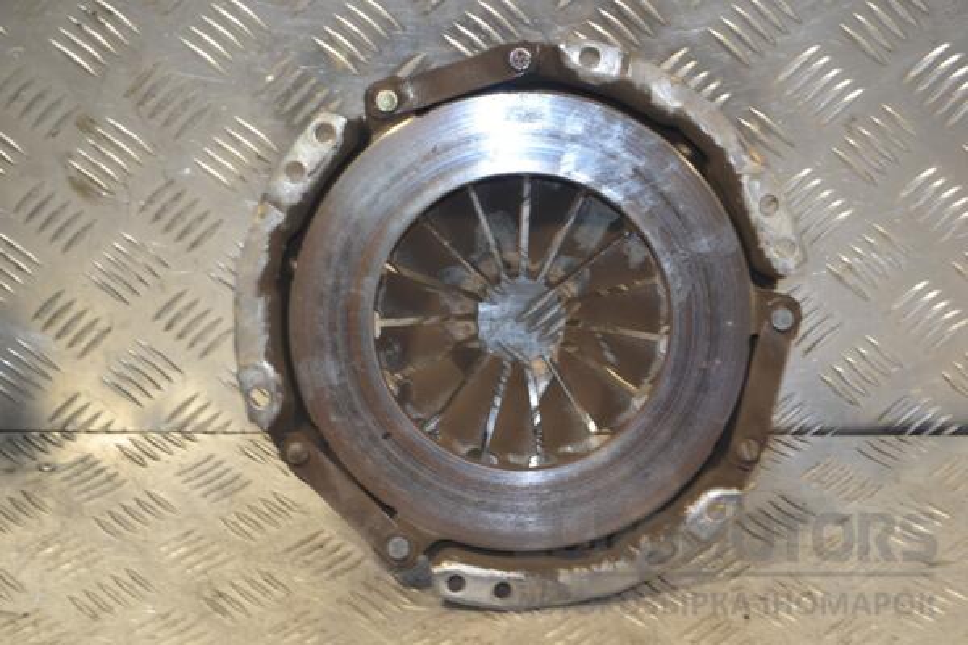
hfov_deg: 24.6
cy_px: 322
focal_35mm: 82
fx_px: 2218
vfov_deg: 16.6
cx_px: 484
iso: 500
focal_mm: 55
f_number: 5.6
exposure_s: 1/60
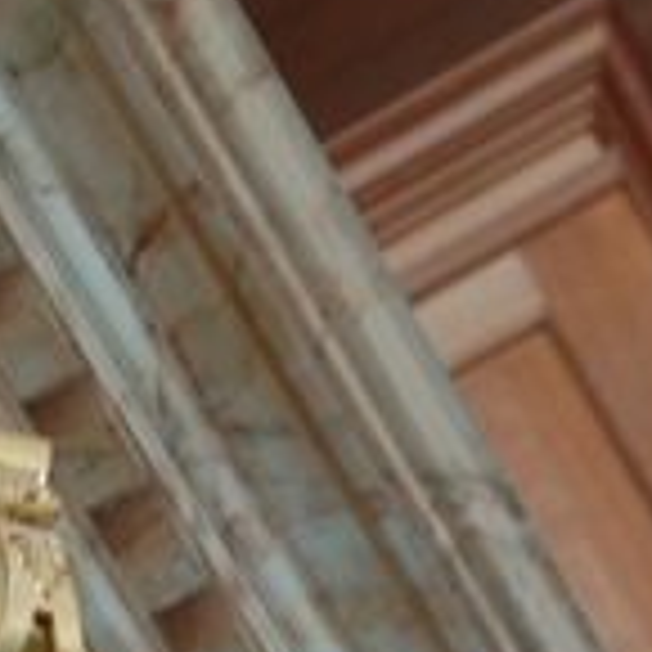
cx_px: 342
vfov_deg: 6.2
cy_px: 740
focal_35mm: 281
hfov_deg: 6.2
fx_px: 5988
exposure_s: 1/60
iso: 800
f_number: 4
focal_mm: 50
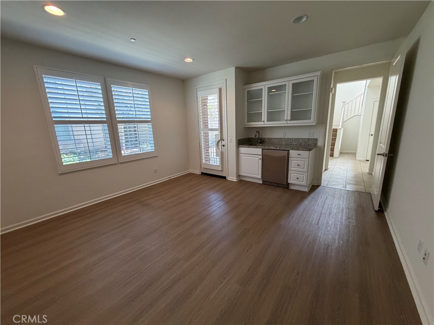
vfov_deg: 85.7
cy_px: 162
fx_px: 176
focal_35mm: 14
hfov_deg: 102.1
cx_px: 217
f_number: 2.2
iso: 320
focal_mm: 2.22
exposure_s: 1/120
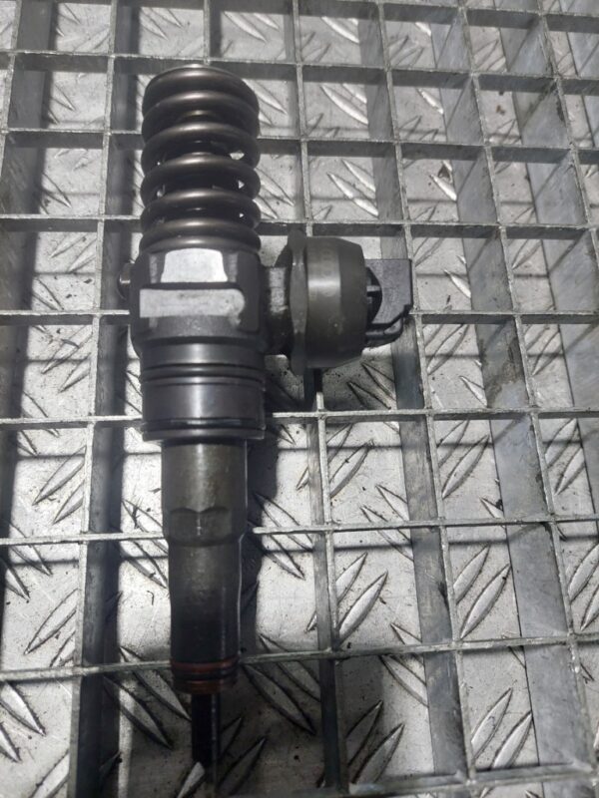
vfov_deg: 69.4
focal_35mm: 25
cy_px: 399
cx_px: 300
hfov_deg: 54.9
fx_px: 577
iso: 125
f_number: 1.8
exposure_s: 1/50
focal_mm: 5.23
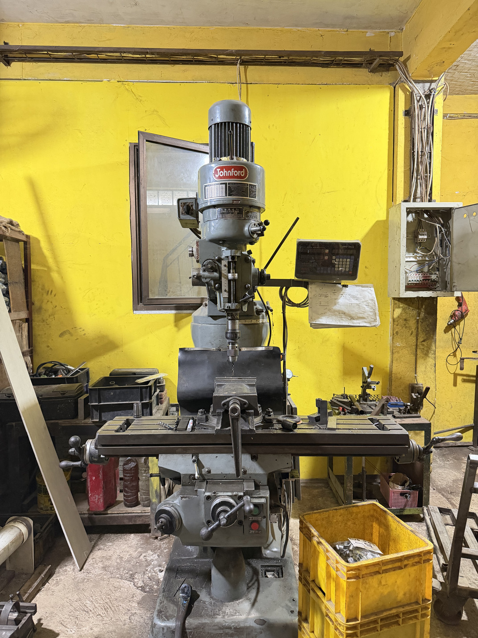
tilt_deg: -3.8
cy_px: 319
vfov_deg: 71.6
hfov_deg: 56.8
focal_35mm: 24
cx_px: 239
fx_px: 442
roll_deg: +0.4
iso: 640
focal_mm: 6.76
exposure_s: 1/50
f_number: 1.78
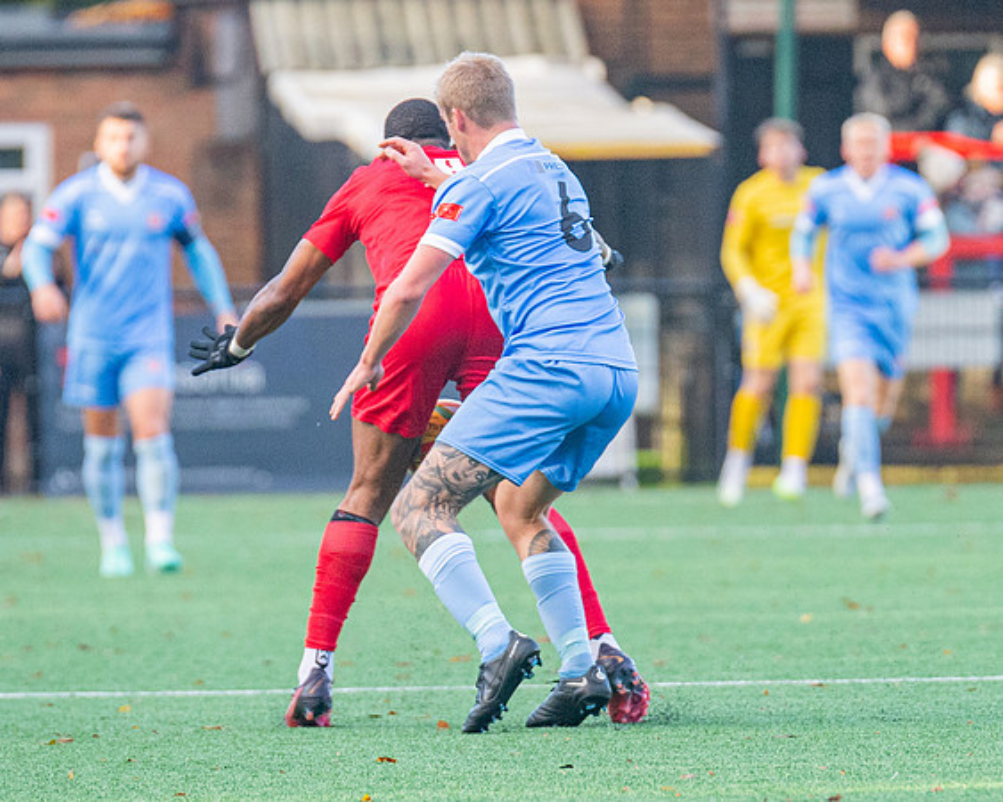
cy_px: 367
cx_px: 684
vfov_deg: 2.3
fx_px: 20087
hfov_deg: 2.9
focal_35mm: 677
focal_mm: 300
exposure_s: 1/1600
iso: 2000
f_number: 4
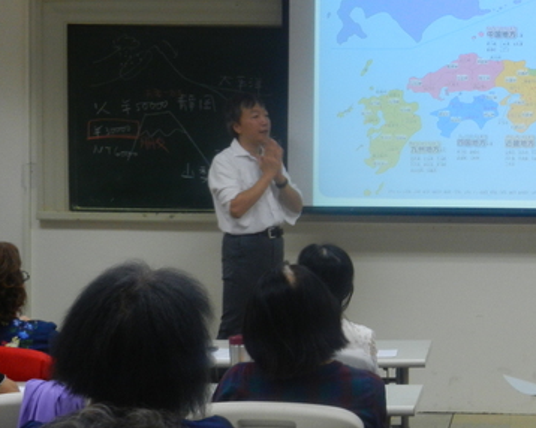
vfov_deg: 17.8
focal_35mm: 86
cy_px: 267
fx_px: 1364
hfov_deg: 21.8
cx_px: 475
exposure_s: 1/30
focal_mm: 8.2
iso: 250
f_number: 4.2
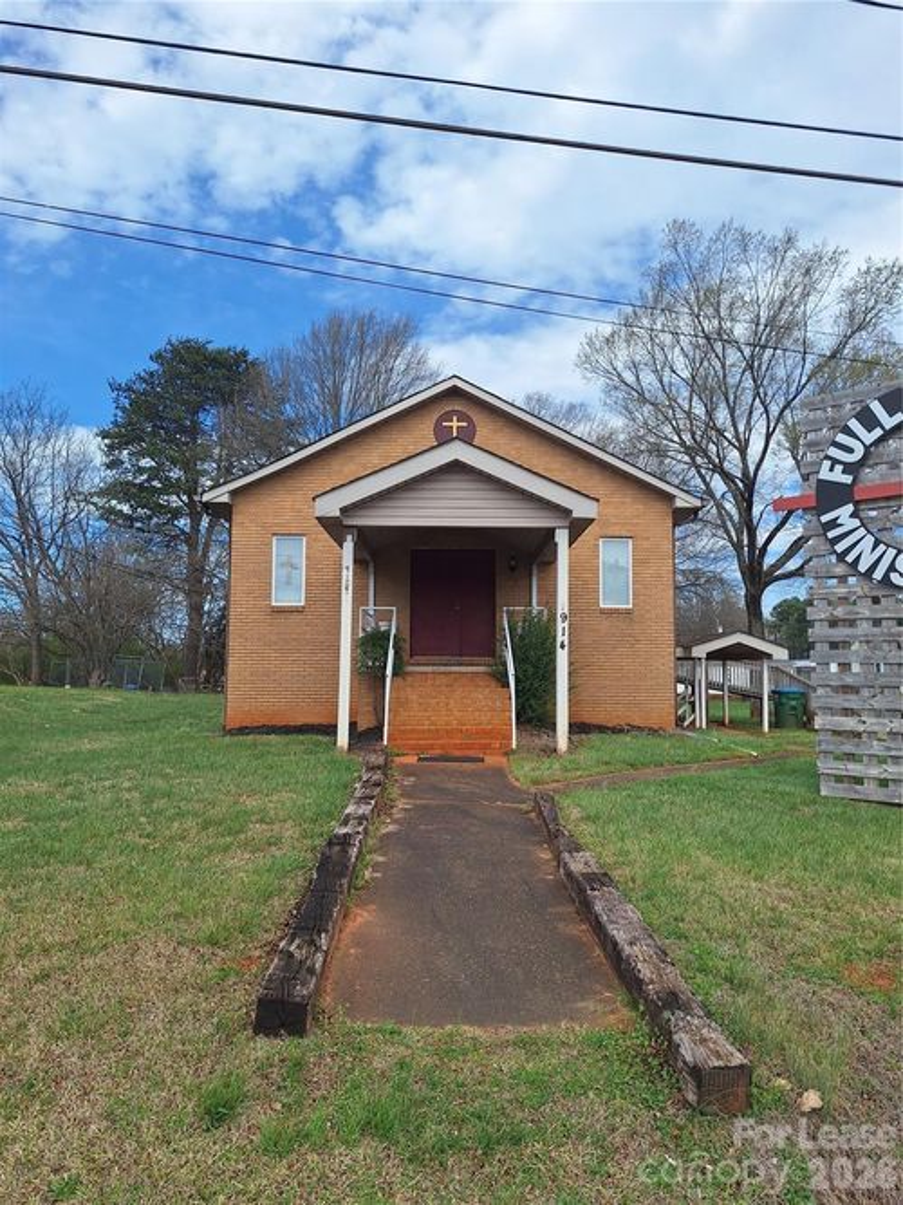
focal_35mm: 23
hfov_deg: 58.9
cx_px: 452
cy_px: 602
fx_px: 800
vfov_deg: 73.9
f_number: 1.8
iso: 40
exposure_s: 1/3067
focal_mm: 5.54
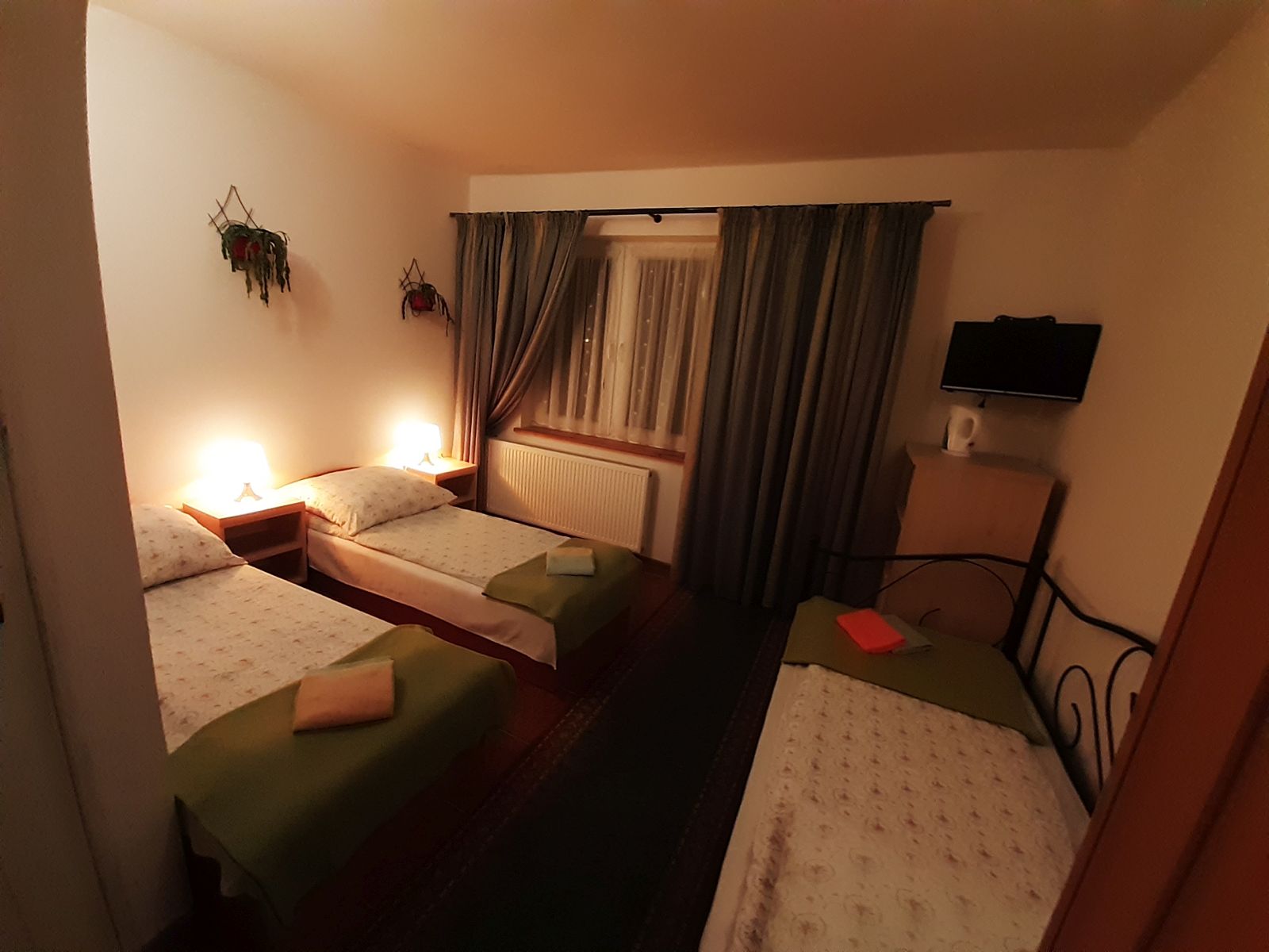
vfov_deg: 89.9
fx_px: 477
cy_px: 476
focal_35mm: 13
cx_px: 634
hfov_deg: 106.2
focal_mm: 1.13
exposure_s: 1/25
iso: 200
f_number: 2.2
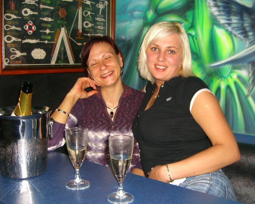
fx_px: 302
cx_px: 133
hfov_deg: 45.8
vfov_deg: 37.3
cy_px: 102
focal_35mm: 40
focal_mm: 7.9
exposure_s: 1/60
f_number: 2.8
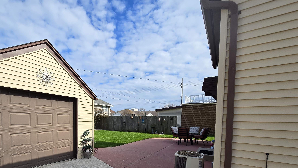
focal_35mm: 17
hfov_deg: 94.8
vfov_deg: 60.1
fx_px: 134
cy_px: 128
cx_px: 121
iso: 50
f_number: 2.2
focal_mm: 2.2
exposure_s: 1/1946
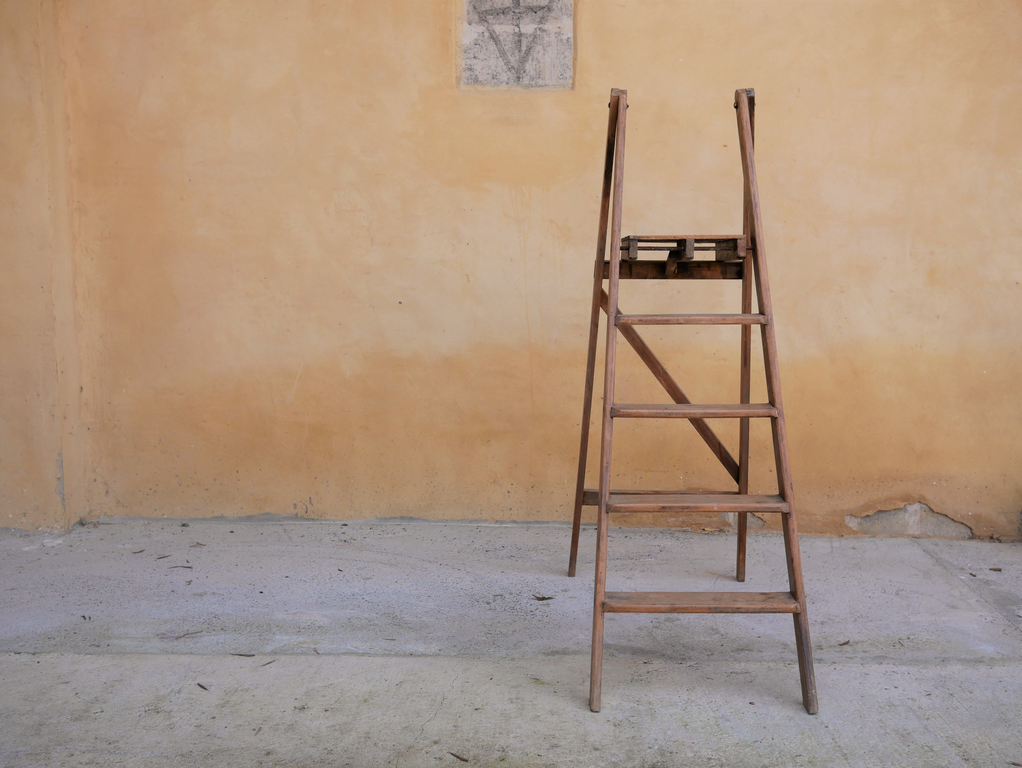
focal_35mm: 40
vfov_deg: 36.0
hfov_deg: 46.8
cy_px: 384
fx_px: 1181
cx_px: 511
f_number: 3.2
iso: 200
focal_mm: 20
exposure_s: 1/400
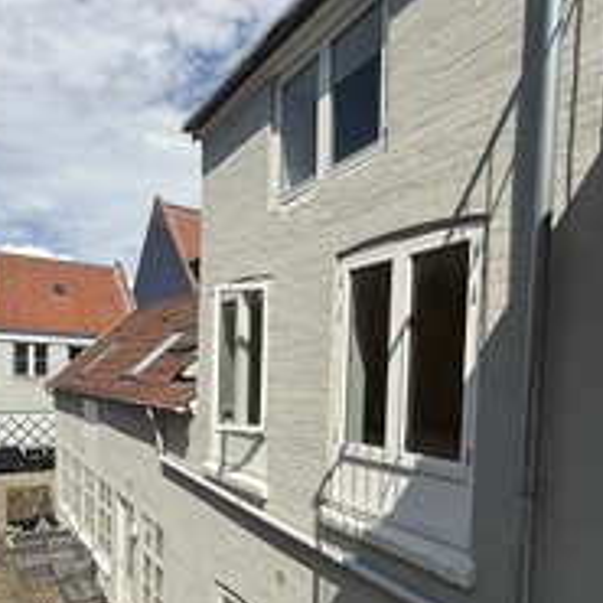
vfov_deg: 61.4
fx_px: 493
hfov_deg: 62.5
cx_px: 249
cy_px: 401
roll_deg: -1.5
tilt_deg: -1.8
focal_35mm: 25
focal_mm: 2.22
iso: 50
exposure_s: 1/4149
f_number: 2.2
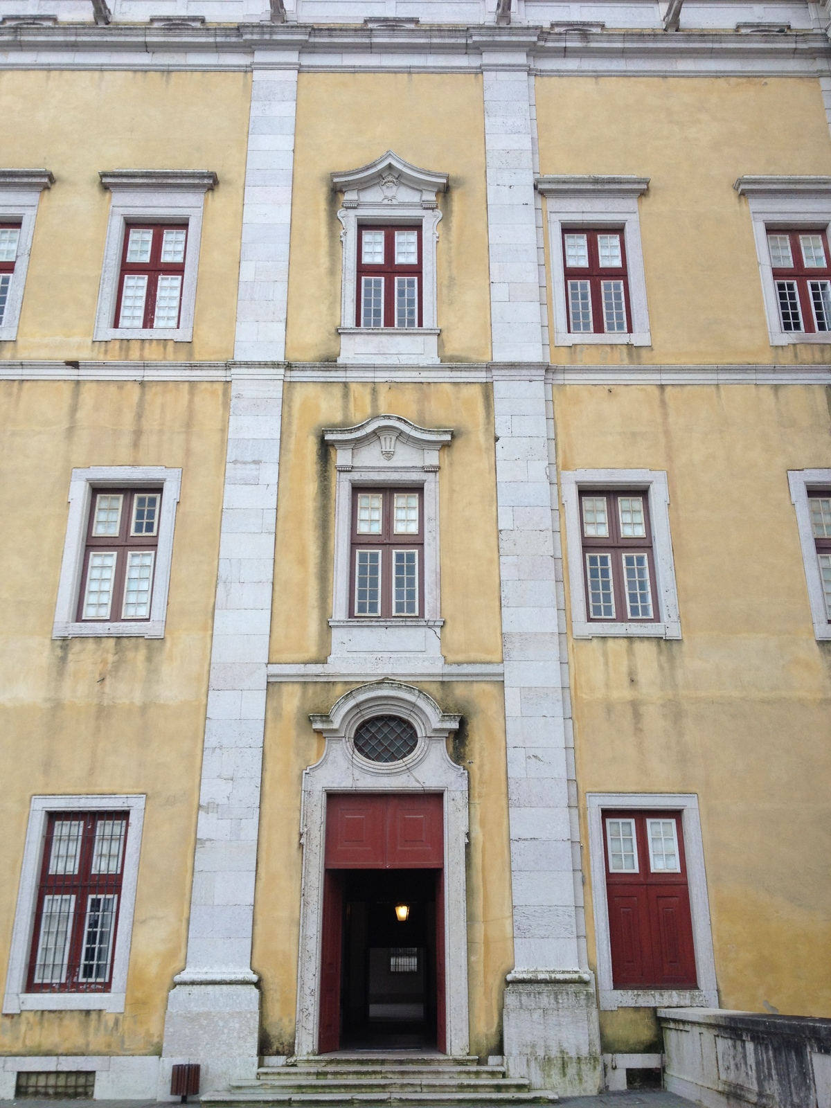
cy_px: 554
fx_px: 1120
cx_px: 416
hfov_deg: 40.7
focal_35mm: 35
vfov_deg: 52.6
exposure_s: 1/60
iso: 64
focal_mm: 4.28
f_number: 2.4
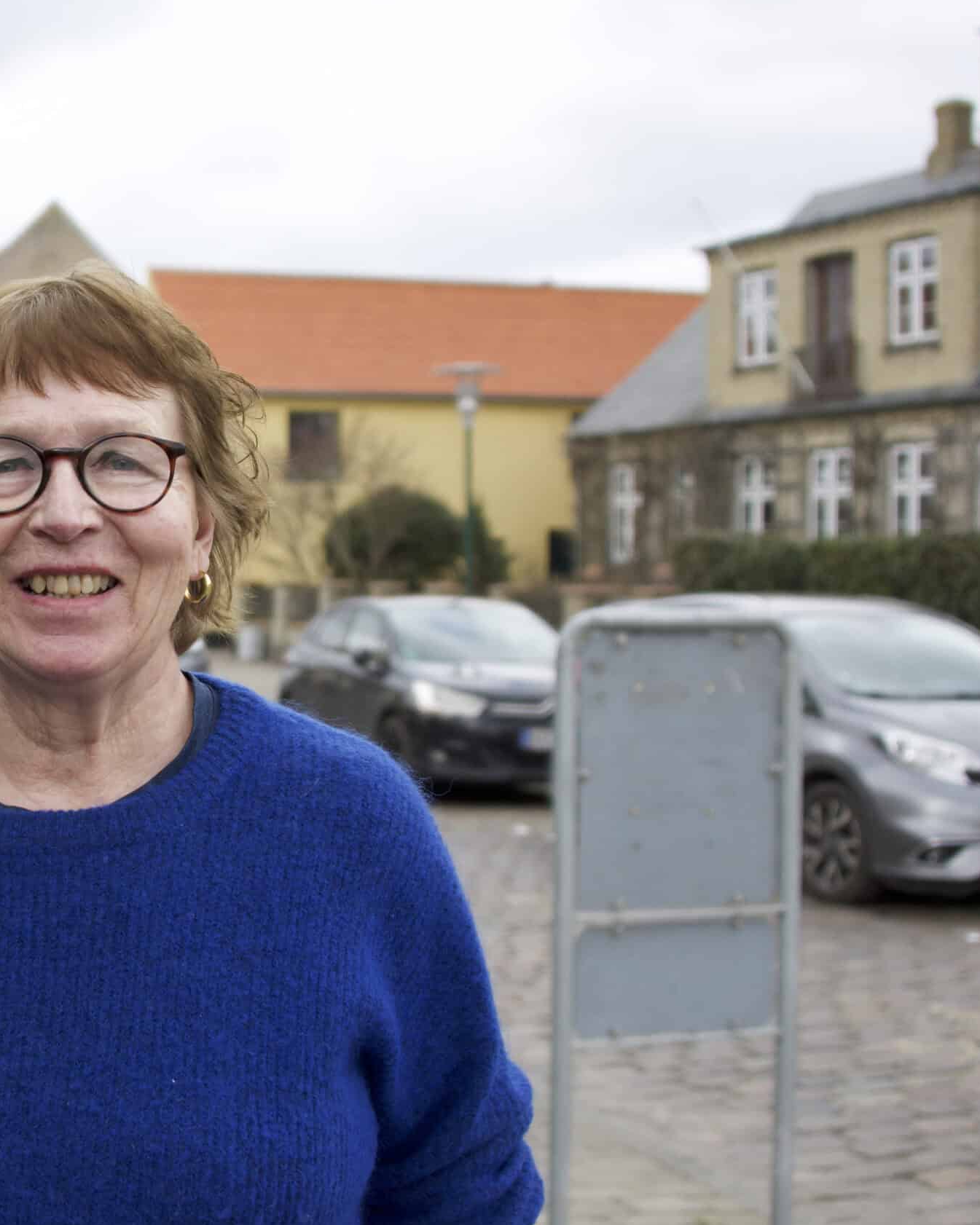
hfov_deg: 24.7
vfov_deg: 31.5
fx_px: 2176
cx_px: 103
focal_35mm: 60
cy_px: 614
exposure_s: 1/1600
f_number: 3.5
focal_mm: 28
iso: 640
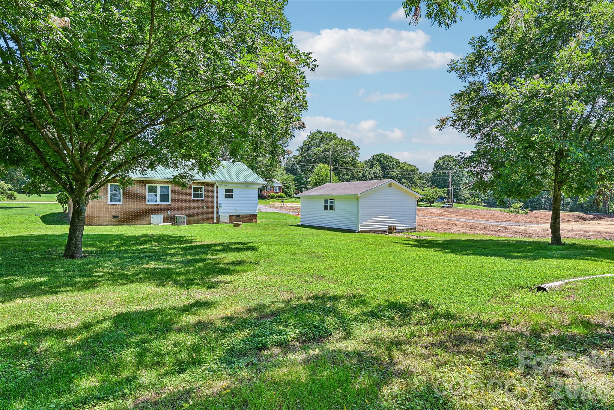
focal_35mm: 20
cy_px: 205
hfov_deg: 82.6
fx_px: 350
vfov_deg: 60.7
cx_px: 307
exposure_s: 1/160
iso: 100
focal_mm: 20.5
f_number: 8
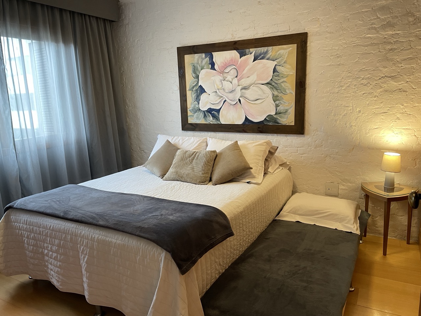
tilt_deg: -10.6
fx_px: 316
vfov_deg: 53.1
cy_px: 158
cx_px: 210
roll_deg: +2.8
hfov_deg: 67.3
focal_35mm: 26
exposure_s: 1/60
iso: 250
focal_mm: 4.2
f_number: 1.6
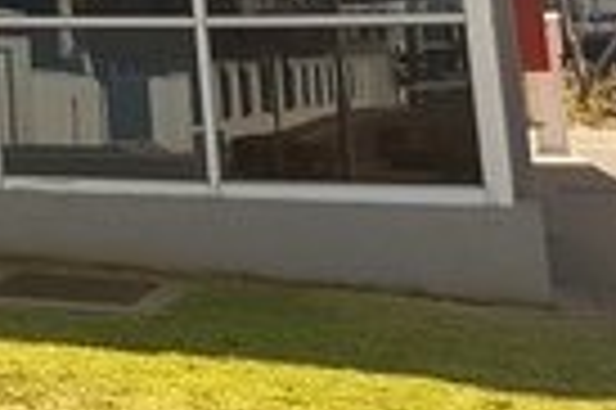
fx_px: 1692
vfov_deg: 12.4
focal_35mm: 99
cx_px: -319
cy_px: -372
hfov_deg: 18.2
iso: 40
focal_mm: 4.2
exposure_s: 1/1112
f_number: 1.7
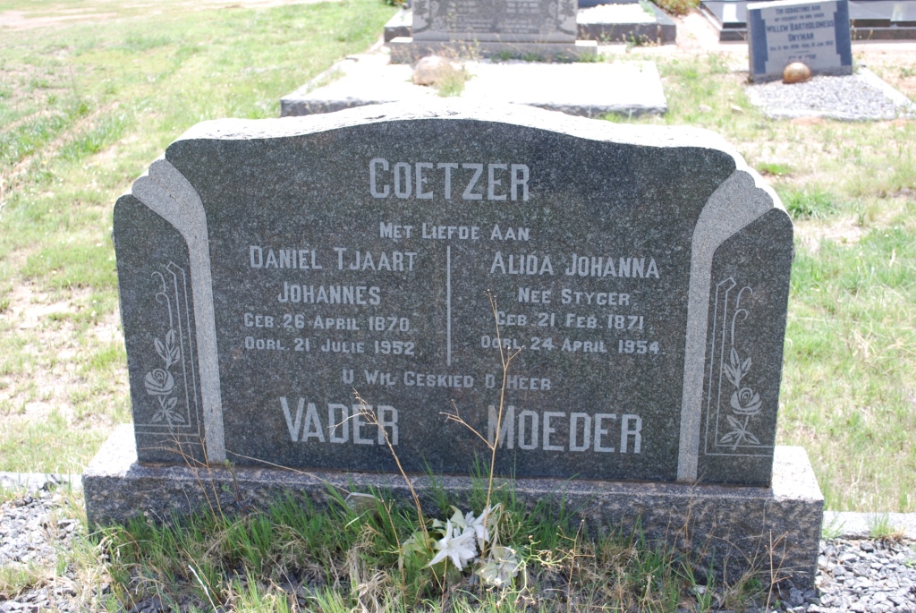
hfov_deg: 41.1
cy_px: 306
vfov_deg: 28.1
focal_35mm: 48
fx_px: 1223
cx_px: 458
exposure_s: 1/125
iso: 100
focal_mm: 32
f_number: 5.6
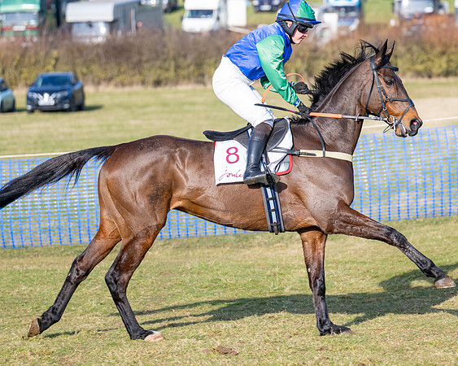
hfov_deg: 10.3
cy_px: 183
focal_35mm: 187
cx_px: 235
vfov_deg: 8.3
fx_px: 2536
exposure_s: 1/1250
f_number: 2.8
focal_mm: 110
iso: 100
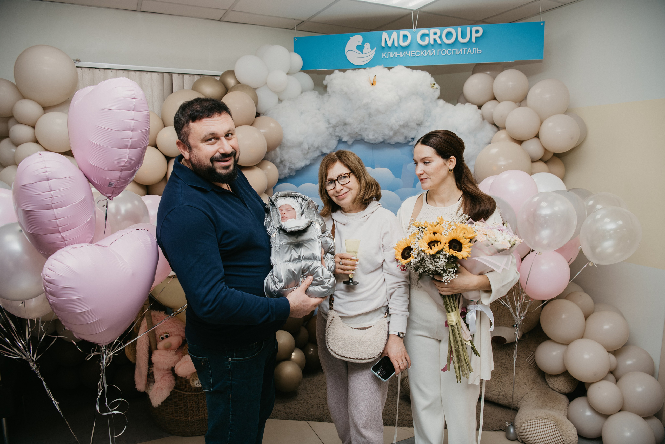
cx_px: 332
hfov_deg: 73.7
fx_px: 443
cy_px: 222
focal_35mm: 24
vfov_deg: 53.1
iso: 160
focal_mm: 24
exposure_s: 1/160
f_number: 4
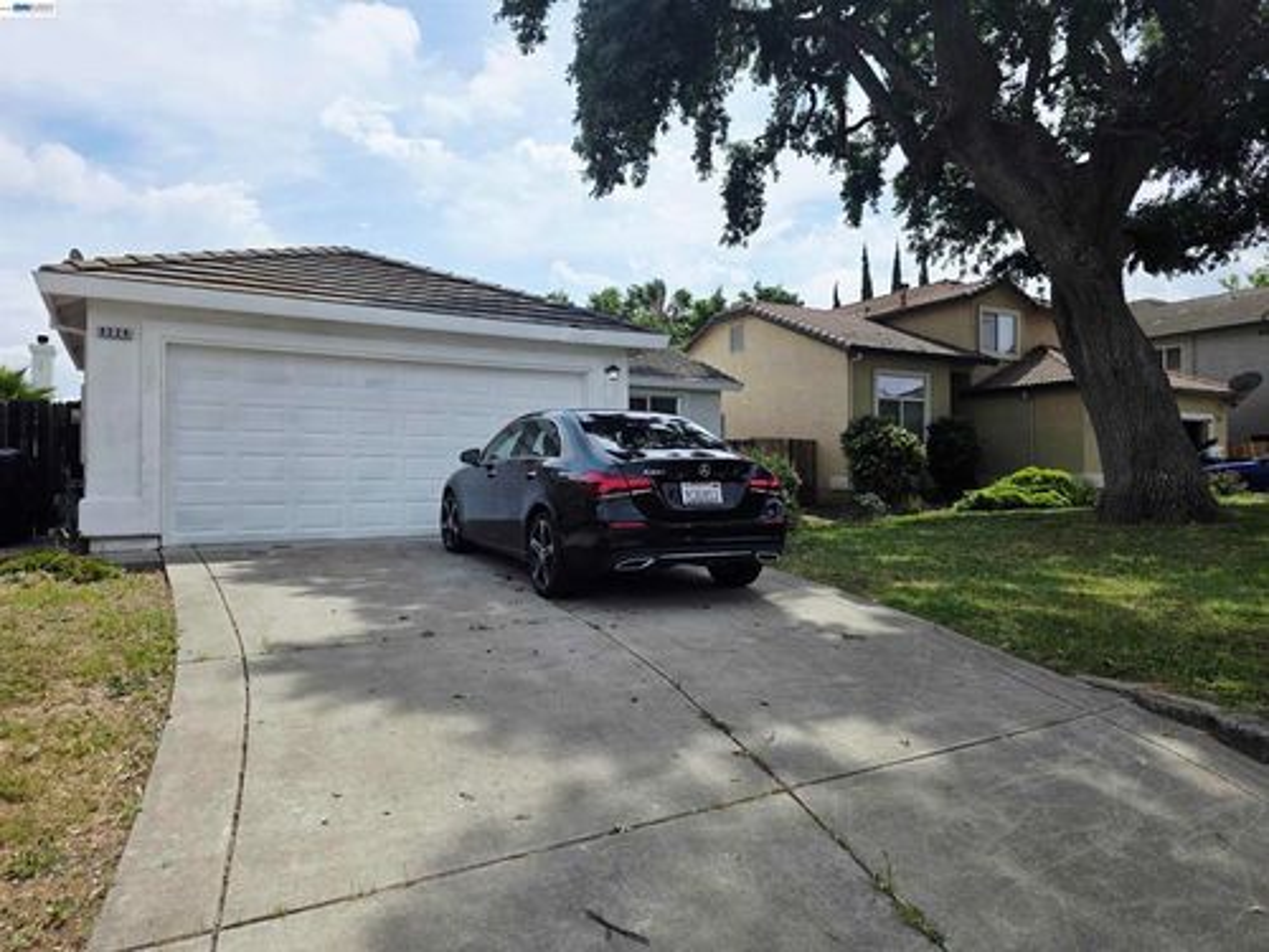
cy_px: 476
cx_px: 634
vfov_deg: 58.9
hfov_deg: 73.9
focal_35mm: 23
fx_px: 843
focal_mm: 6.3
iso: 64
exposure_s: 1/10000
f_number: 1.7
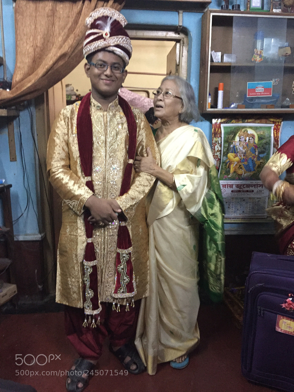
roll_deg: -0.8
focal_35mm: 29
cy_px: 196
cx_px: 147
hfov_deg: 48.2
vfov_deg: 61.7
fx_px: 328
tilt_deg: -11.8
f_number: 2.2
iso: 400
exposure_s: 1/17
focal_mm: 4.15
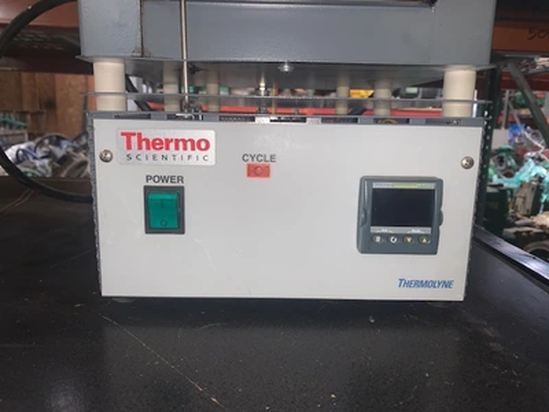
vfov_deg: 53.1
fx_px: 412
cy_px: 206
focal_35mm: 26
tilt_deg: -10.0
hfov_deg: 67.3
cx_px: 274
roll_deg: -1.8
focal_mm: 4.25
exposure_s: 1/7
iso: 25
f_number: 1.8
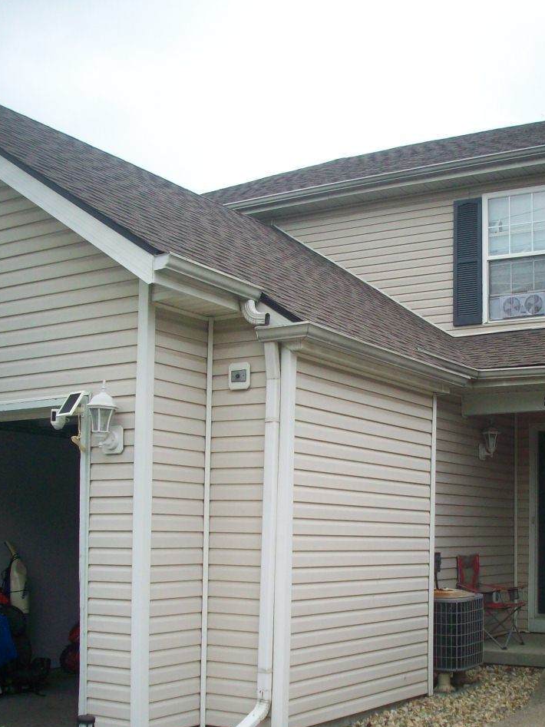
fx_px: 1050
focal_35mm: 50
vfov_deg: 37.7
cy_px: 490
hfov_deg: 28.9
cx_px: 363
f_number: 2.8
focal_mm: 6.2
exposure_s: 1/515
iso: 80
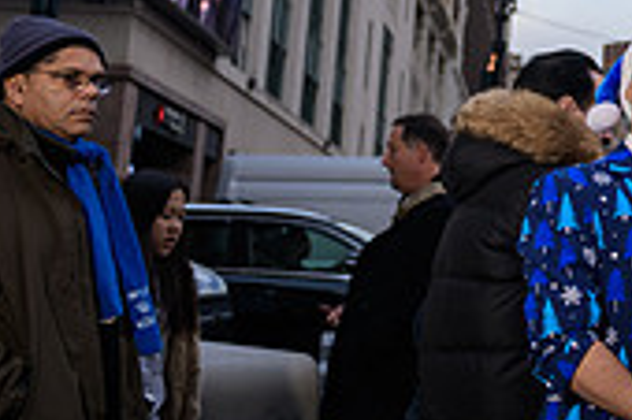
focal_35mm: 82
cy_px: -9
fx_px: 1438
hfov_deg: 21.3
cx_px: 915
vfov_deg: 16.3
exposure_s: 1/250
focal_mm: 24
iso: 200
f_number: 3.2
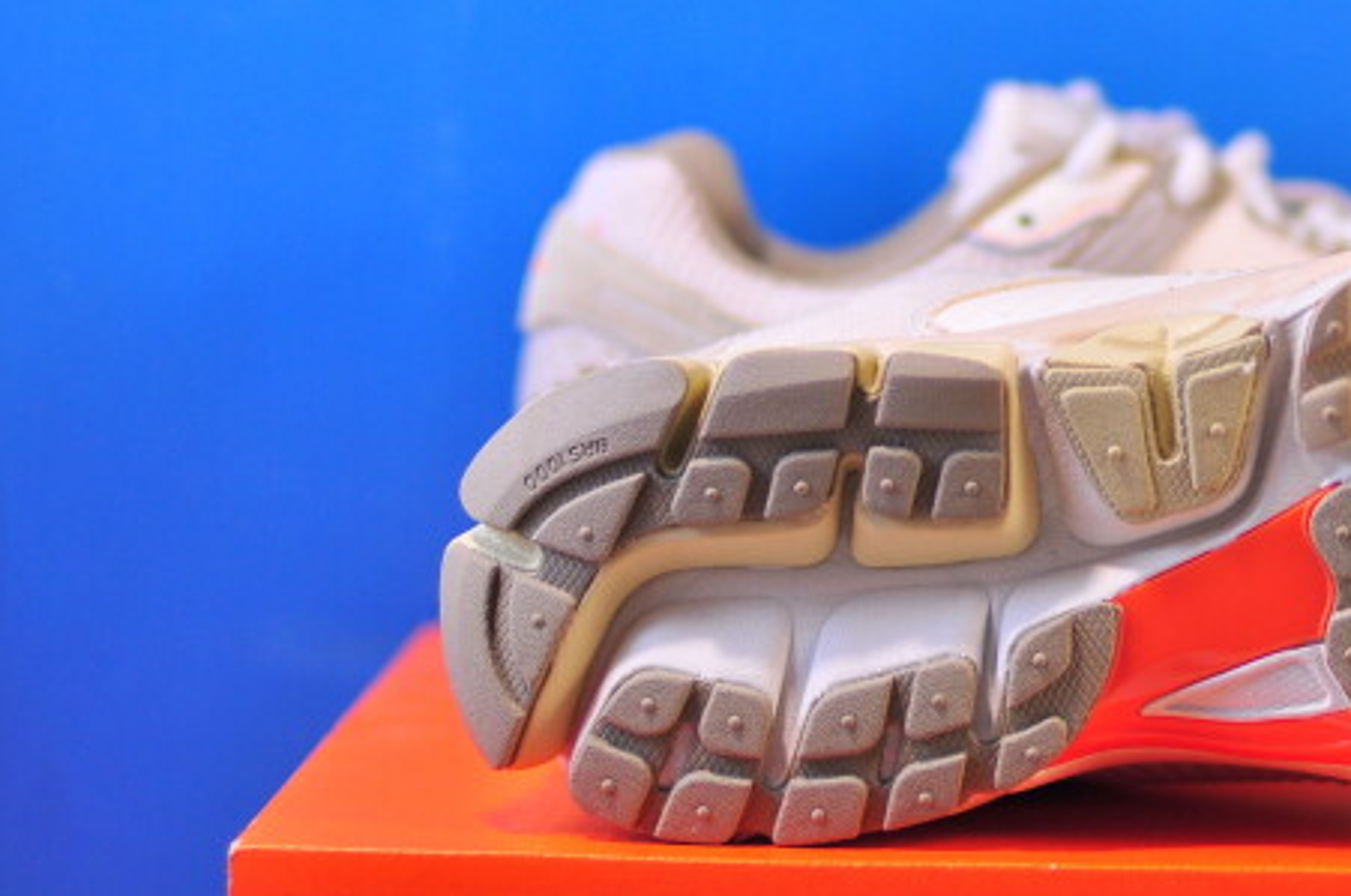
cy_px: 217
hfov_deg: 15.3
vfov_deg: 10.3
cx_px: 1192
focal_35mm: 133
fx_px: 4982
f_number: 2
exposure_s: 1/320
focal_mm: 50
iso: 250
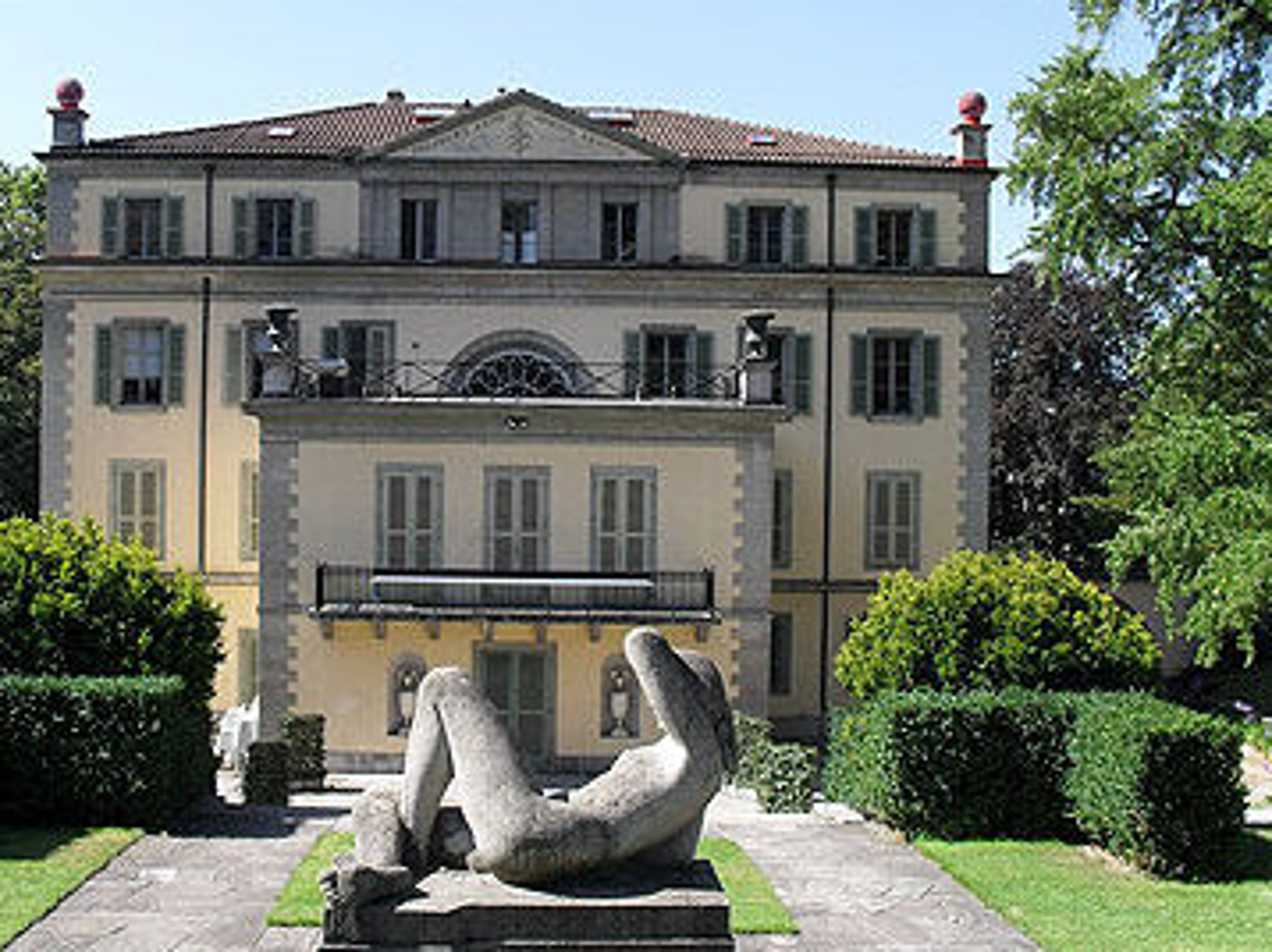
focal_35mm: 44
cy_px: 488
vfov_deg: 32.8
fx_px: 1616
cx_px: 586
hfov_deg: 42.9
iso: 100
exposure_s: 1/90
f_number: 8.4
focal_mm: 6.3
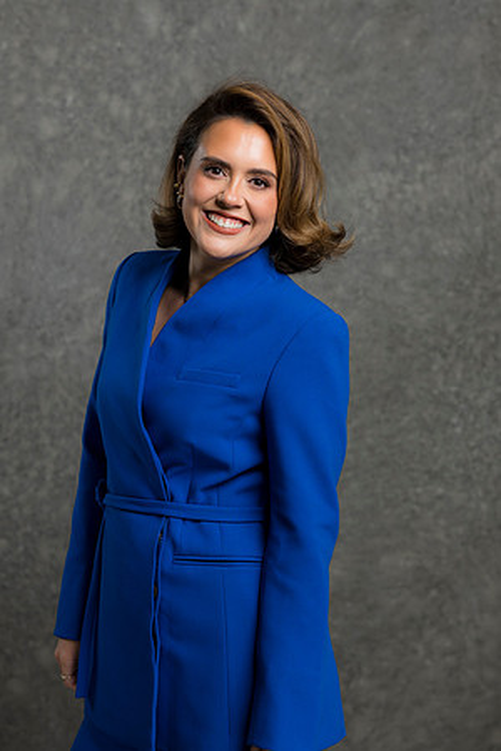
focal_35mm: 85
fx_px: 1774
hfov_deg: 16.1
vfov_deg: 23.9
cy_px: 376
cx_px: 250
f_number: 5
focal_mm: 85
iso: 125
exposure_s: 1/200
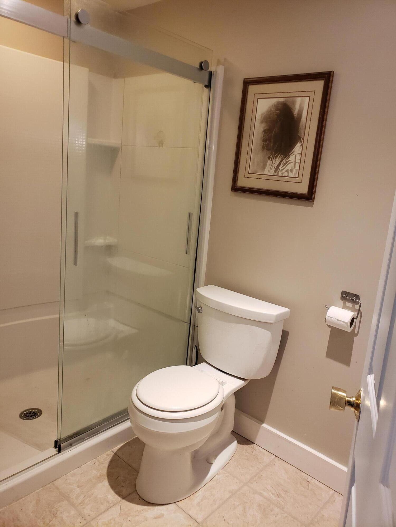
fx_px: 397
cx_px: 198
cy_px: 264
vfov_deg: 67.3
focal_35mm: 26
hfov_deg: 53.1
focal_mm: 4.3
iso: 320
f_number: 2.4
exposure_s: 1/60
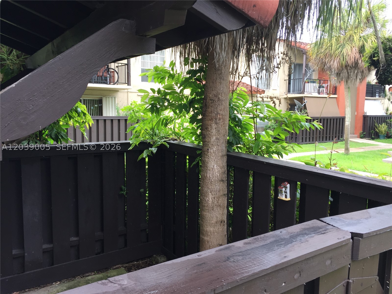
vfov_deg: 48.2
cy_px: 147
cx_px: 196
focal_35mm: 29
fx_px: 328
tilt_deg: -6.4
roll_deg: -0.7
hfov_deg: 61.7
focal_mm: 4.15
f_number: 2.2
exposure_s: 1/133
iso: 32
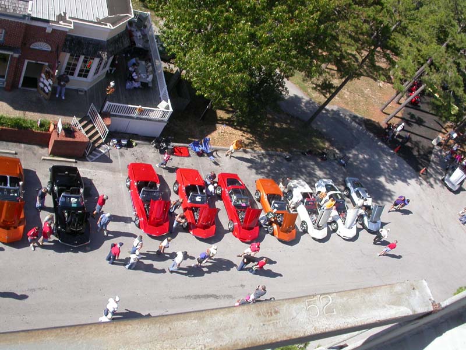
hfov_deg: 49.0
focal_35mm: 38
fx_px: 512
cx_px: 233
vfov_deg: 37.7
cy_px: 175
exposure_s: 1/224
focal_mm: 7.85
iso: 100
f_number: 6.7
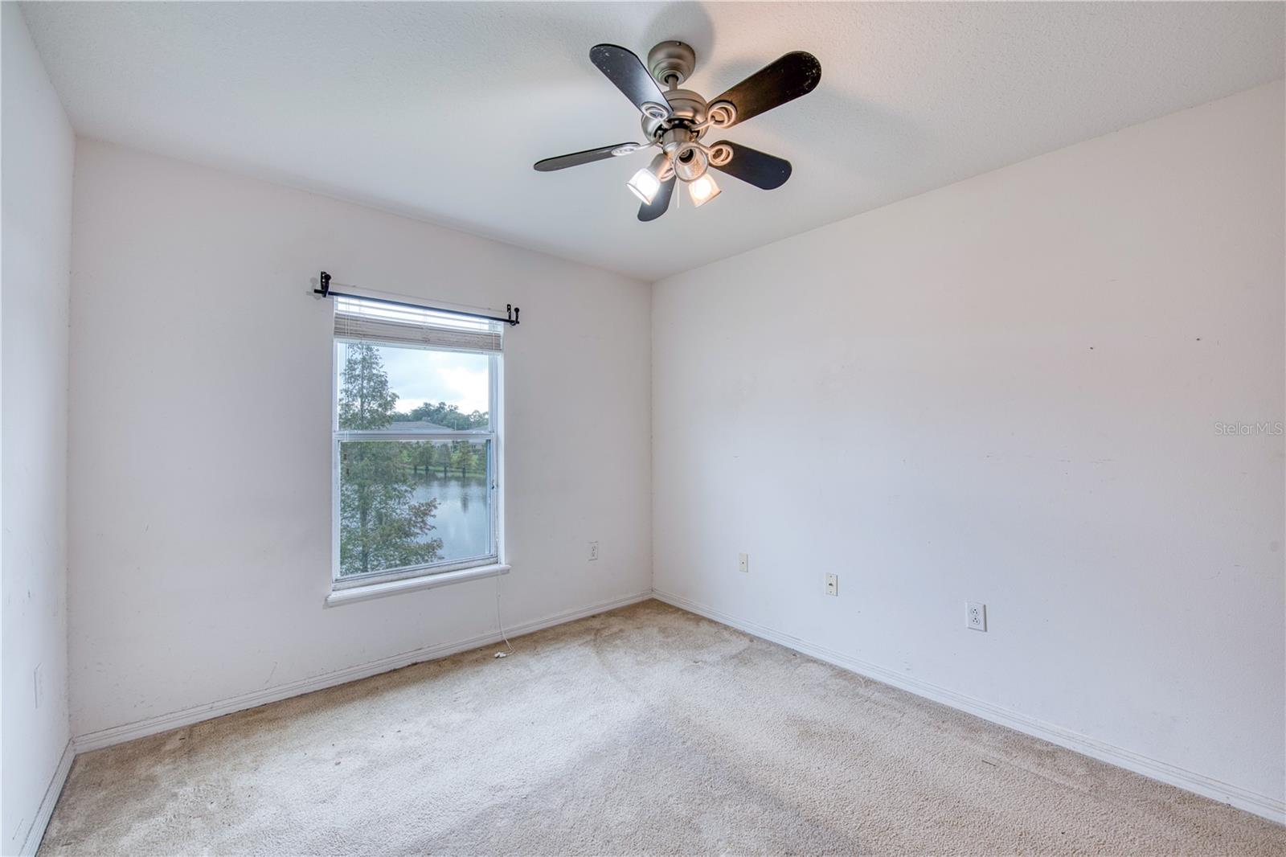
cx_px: 643
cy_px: 428
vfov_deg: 81.2
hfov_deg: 104.3
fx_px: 500
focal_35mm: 14
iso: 200
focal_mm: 14
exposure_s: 1/10
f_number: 8
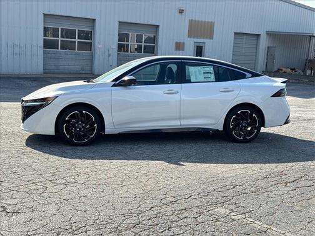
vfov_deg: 30.3
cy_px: 118
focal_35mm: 48
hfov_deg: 39.7
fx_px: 437
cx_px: 158
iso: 64
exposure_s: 1/2110
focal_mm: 6.76
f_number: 1.78
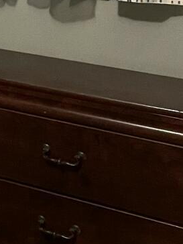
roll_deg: -1.8
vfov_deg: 13.7
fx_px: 1008
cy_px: 33
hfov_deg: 9.7
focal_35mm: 143
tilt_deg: -10.5
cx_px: -166
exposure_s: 1/30
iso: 640
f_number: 1.6
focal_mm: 4.2
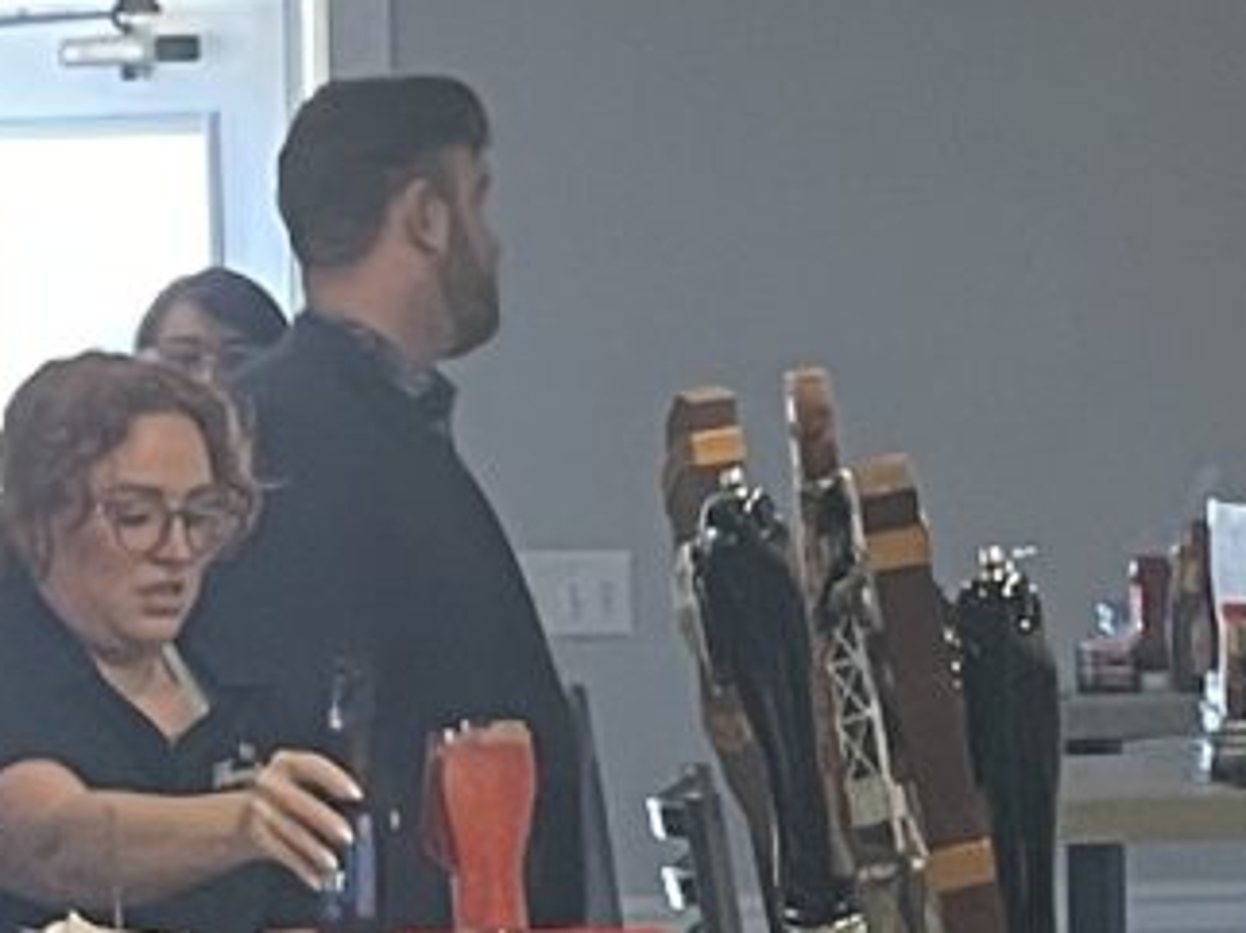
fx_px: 7445
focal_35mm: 207
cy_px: 515
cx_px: 530
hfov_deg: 9.6
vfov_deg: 7.2
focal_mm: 4.2
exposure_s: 1/60
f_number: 1.6
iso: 125
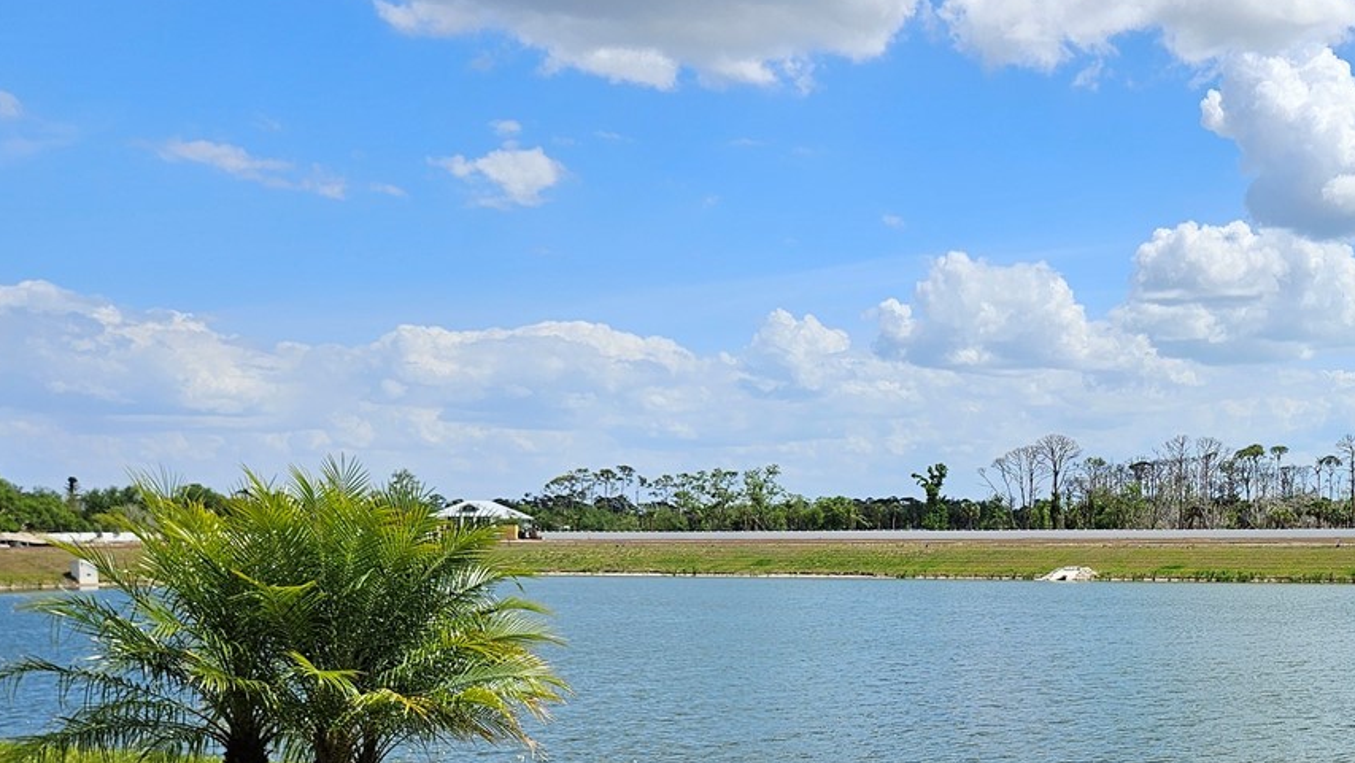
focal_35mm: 47
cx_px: 1183
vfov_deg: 25.0
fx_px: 1689
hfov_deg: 40.8
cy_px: 628
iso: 25
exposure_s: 1/2021
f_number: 1.8
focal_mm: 5.4
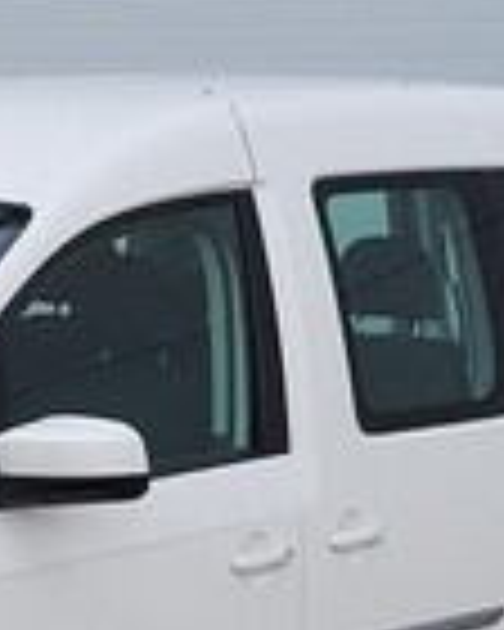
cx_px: -189
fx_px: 1865
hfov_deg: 14.6
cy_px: 556
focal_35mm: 100
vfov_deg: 18.9
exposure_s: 1/1610
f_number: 1.8
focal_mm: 5.4
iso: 40
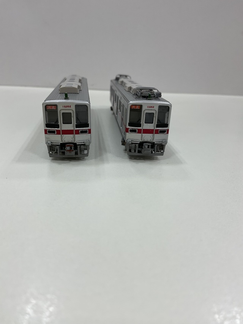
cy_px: 162
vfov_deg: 61.7
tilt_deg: -20.6
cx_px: 122
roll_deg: -2.5
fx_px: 271
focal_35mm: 29
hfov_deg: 48.2
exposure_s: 1/120
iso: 20
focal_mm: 3
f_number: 1.8
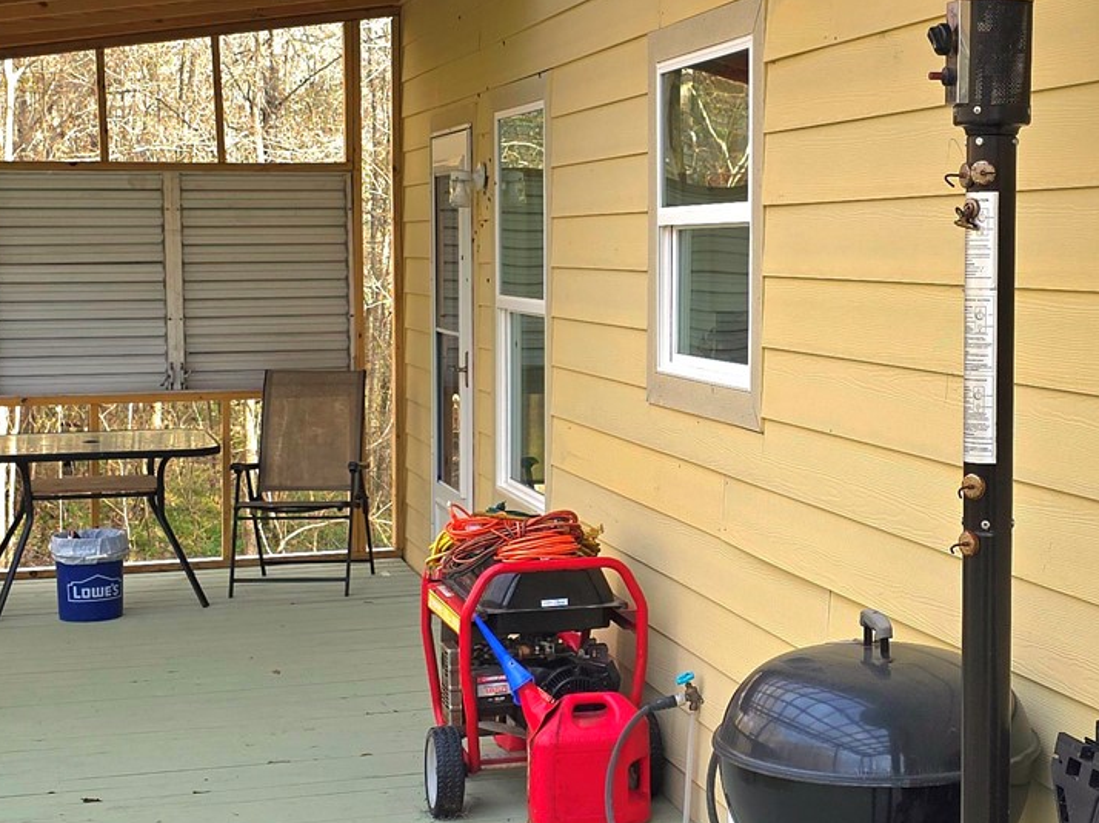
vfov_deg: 22.2
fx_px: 2095
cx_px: 793
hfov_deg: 29.0
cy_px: 363
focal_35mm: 66
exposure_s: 1/60.2
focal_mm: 6.3
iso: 25
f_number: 1.7
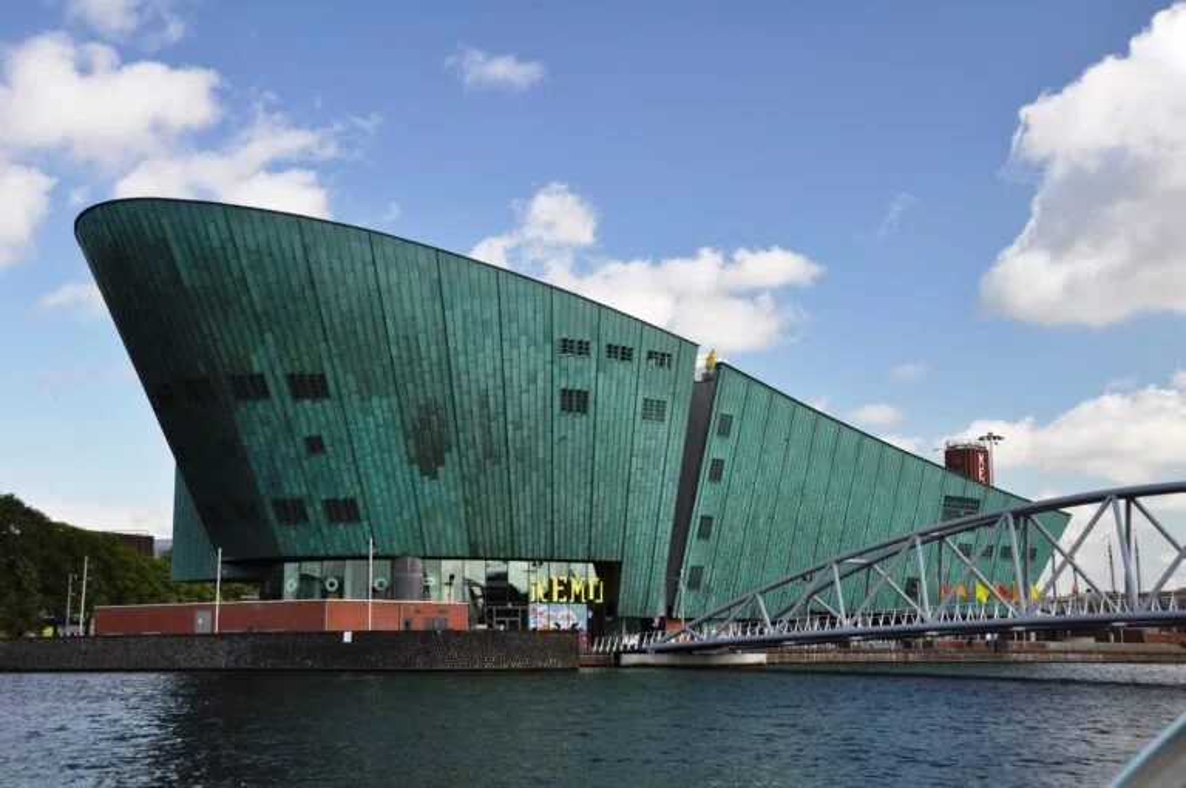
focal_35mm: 48
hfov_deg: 41.2
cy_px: 394
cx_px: 593
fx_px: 1579
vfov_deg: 28.0
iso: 200
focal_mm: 32
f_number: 6.3
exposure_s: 1/160
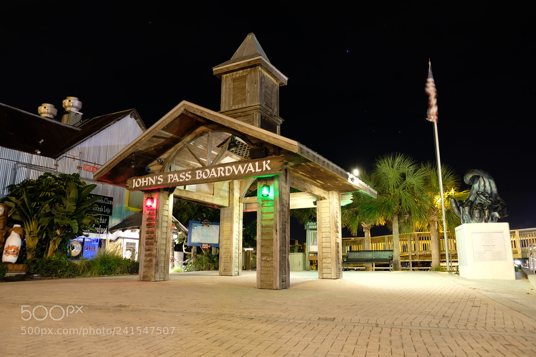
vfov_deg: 47.9
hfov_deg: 67.4
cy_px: 178
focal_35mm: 27
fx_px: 402
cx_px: 268
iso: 250
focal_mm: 18
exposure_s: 2.5
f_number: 2.8
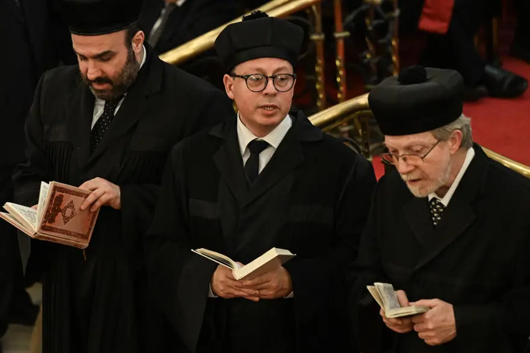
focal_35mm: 262
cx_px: 265
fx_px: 3856
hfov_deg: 7.9
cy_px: 176
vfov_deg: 5.2
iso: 4000
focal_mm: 175
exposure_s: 1/200
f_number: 3.5
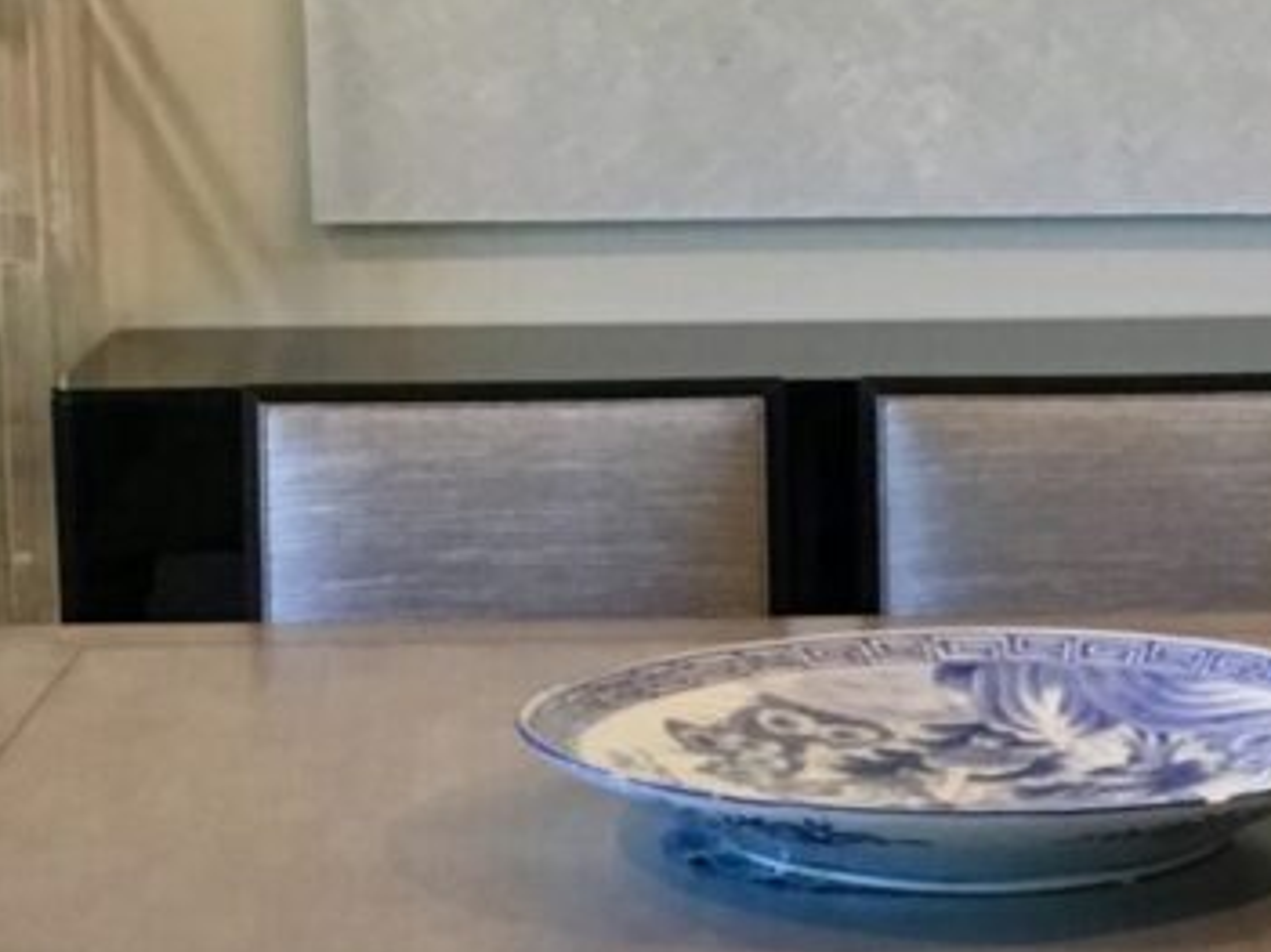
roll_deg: -0.1
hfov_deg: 16.4
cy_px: 637
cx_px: 1036
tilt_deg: -10.5
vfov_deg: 12.4
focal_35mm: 119
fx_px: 4368
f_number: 2.2
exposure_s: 1/30
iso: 160
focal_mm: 4.15
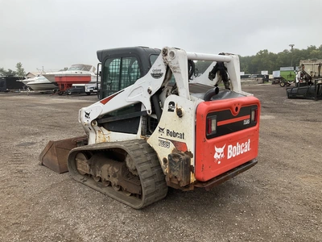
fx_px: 270
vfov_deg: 48.2
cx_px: 161
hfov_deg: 61.7
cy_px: 121
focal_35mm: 29
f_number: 1.8
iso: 25
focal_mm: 3
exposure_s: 1/389
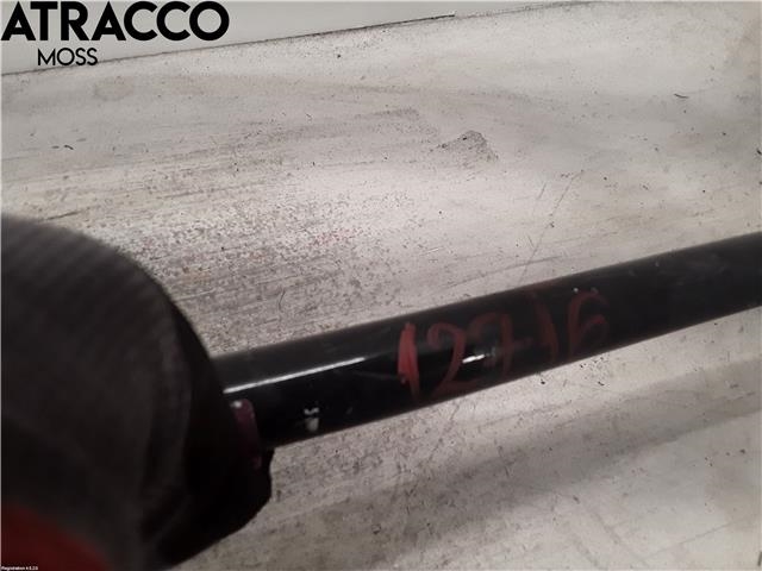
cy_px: 286
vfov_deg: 49.7
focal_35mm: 28
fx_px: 616
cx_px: 381
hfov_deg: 63.4
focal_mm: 2.91
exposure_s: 1/168
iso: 100
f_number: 1.9
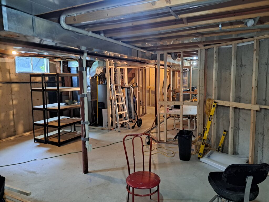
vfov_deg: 56.8
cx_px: 134
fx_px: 187
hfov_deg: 71.6
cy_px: 101
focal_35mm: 24
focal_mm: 5.23
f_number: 1.8
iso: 320
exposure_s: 1/30
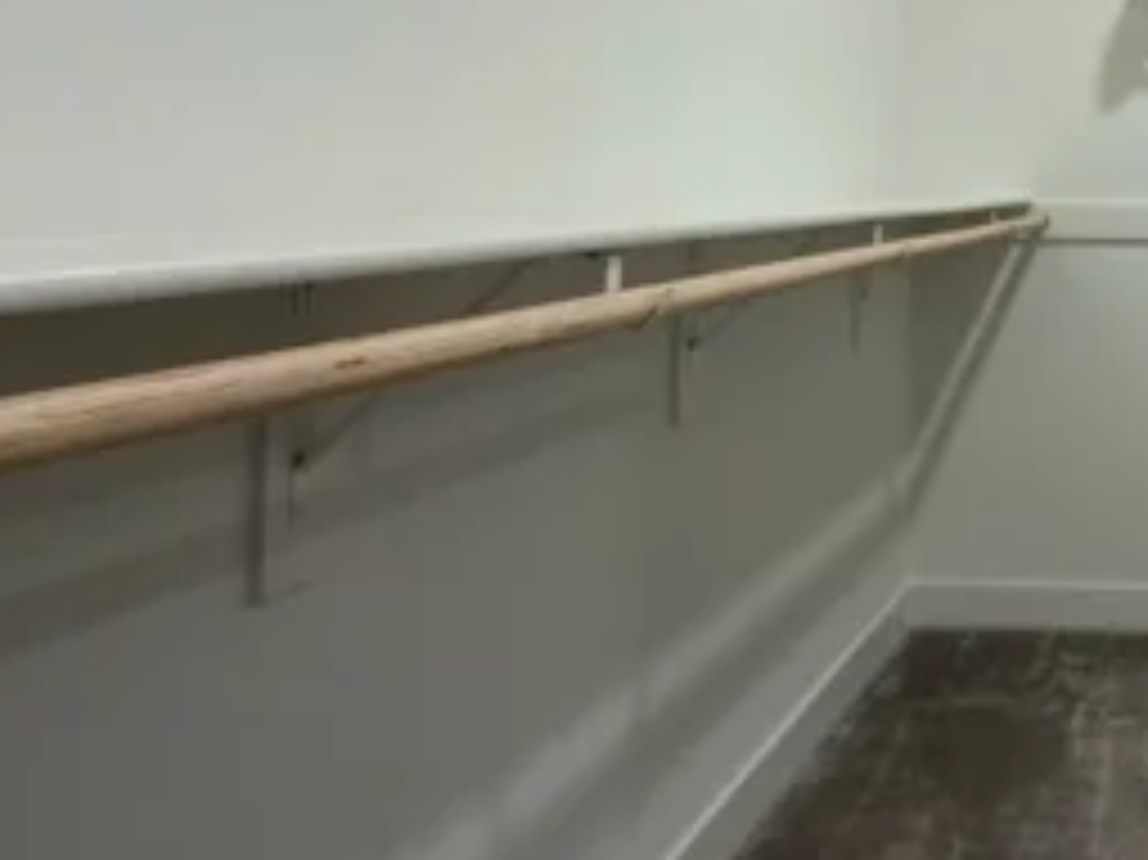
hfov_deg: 38.8
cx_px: 1222
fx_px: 1359
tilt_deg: +2.2
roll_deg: +0.3
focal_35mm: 41
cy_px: 117
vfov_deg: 33.6
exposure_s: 1/30
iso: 80
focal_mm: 2.22
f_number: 2.2
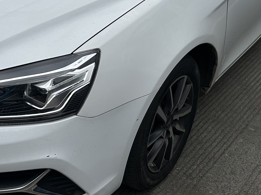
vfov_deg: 24.1
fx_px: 445
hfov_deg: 32.5
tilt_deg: -23.4
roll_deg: -1.5
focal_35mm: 59
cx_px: 91
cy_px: 20
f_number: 1.78
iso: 80
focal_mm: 6.86
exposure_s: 1/3058
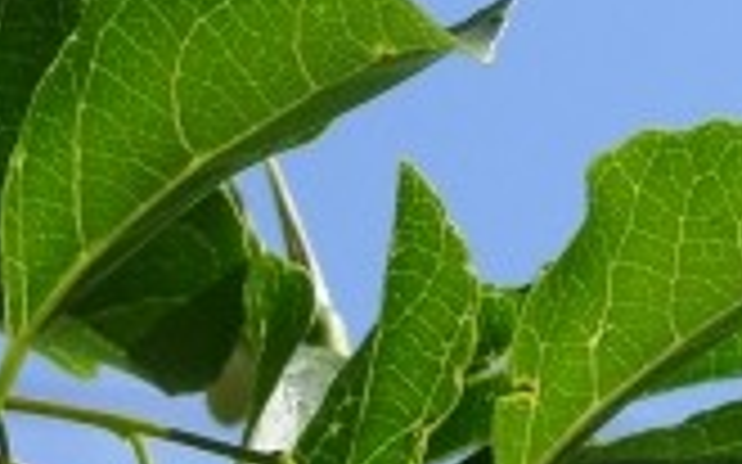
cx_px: 155
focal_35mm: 206
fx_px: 4164
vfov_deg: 6.4
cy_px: 392
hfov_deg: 10.2
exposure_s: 1/1000
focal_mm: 12.8
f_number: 4
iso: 80
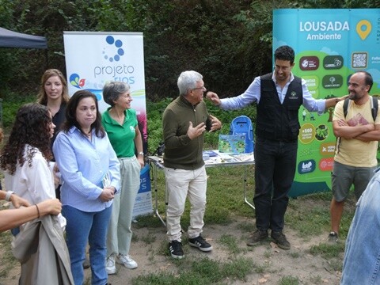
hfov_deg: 46.8
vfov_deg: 36.0
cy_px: 142
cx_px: 190
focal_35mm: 40
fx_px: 439
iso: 200
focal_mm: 7.2
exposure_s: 1/80
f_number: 3.8
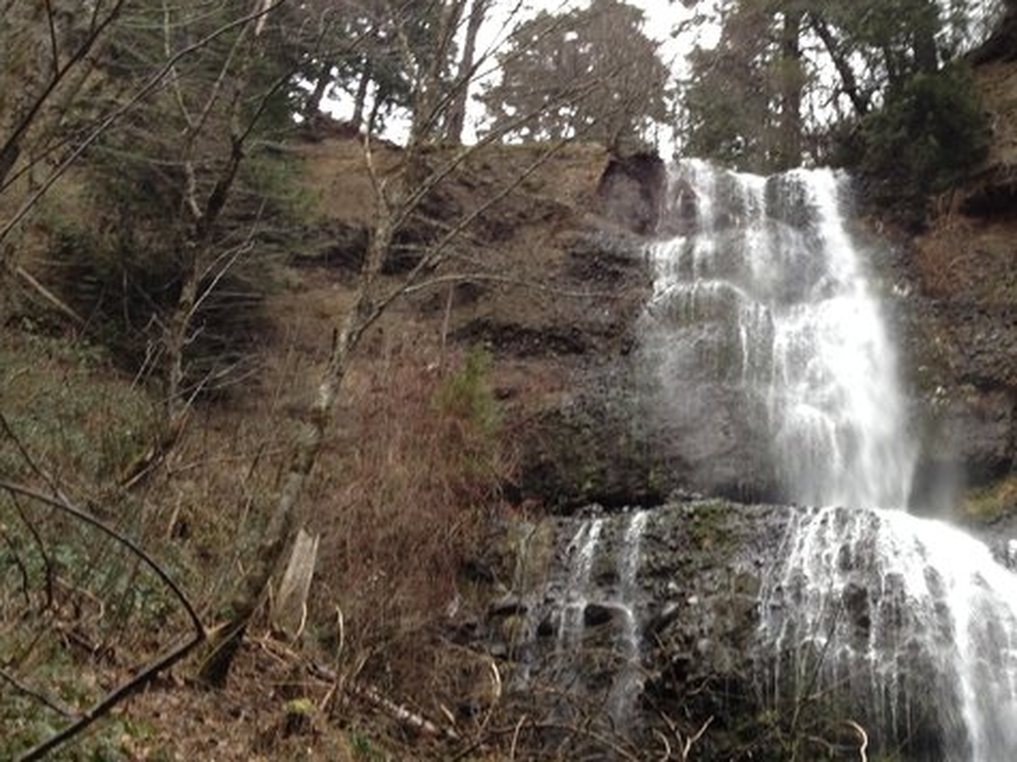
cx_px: 816
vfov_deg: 24.7
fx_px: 1733
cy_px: 479
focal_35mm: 59
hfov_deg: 31.8
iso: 64
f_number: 2.4
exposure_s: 1/20
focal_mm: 4.28
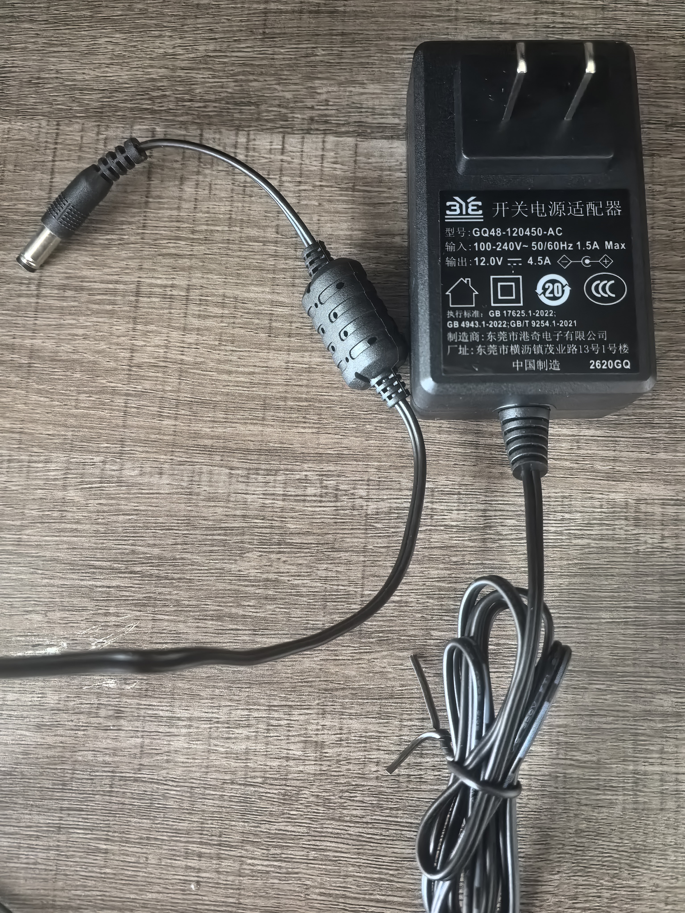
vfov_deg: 65.3
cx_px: 342
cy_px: 456
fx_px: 712
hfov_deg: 51.4
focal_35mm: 27
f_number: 2
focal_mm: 5.75
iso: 1250
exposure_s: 1/60
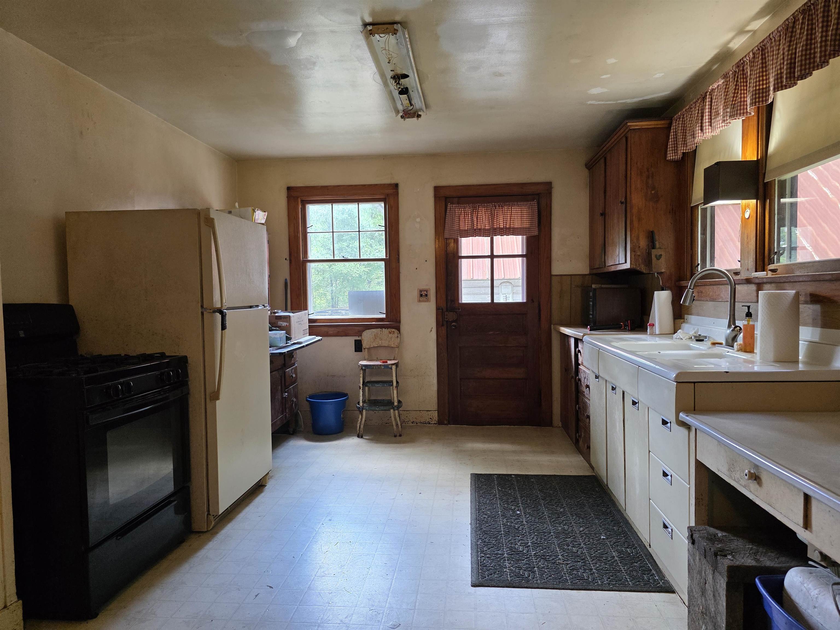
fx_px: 558
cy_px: 315
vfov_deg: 58.9
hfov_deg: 73.9
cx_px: 420
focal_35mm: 23
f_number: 1.7
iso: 250
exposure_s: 1/120
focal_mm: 6.3
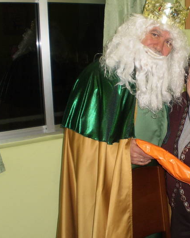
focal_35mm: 52
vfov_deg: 36.0
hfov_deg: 28.0
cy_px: 113
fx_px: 366
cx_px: 171
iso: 125
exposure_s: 1/30
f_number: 3.1
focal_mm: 6.3
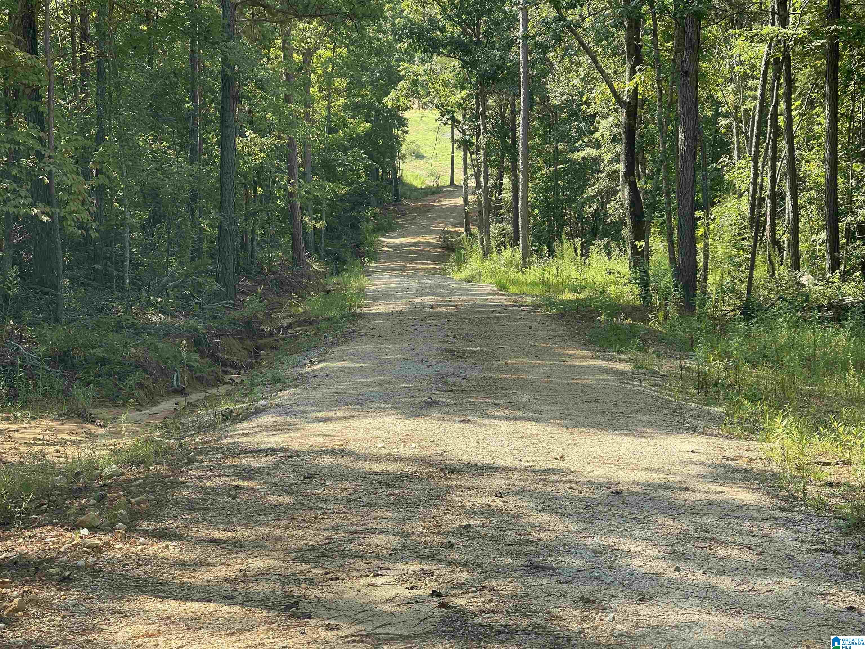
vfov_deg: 22.9
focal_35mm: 64
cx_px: 432
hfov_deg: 30.3
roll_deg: +0.7
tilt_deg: -1.5
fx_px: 1599
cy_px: 324
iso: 20
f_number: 2.2
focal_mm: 7.5
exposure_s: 1/163
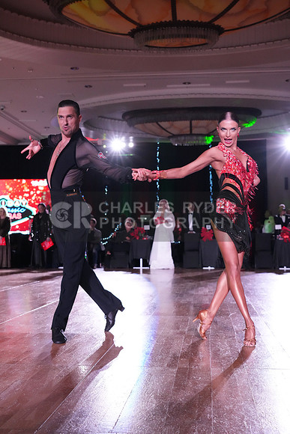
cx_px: 145
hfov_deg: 29.3
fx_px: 555
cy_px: 217
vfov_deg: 42.7
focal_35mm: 46
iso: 6400
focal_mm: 46
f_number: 5.6
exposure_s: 1/320
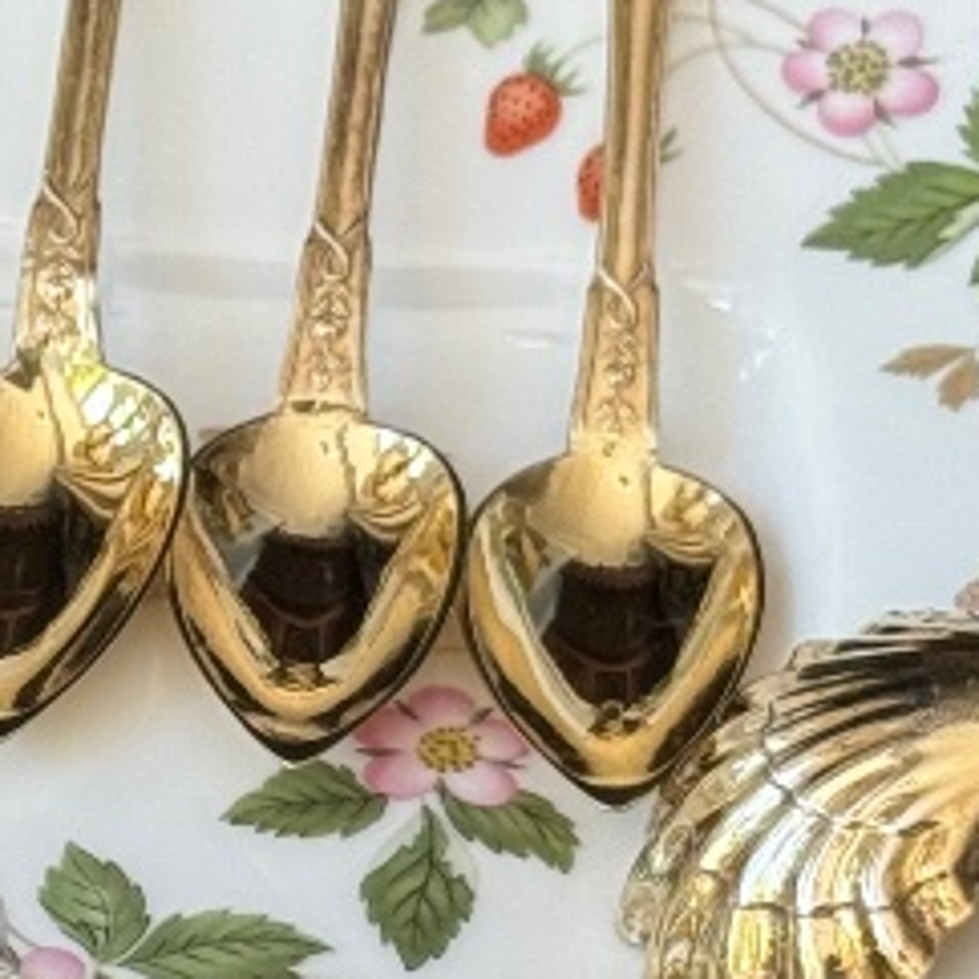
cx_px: -206
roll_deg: +1.0
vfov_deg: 8.3
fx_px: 6719
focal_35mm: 210
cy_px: 688
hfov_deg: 8.2
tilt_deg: -40.7
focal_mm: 6.76
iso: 64
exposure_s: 1/187
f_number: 1.78
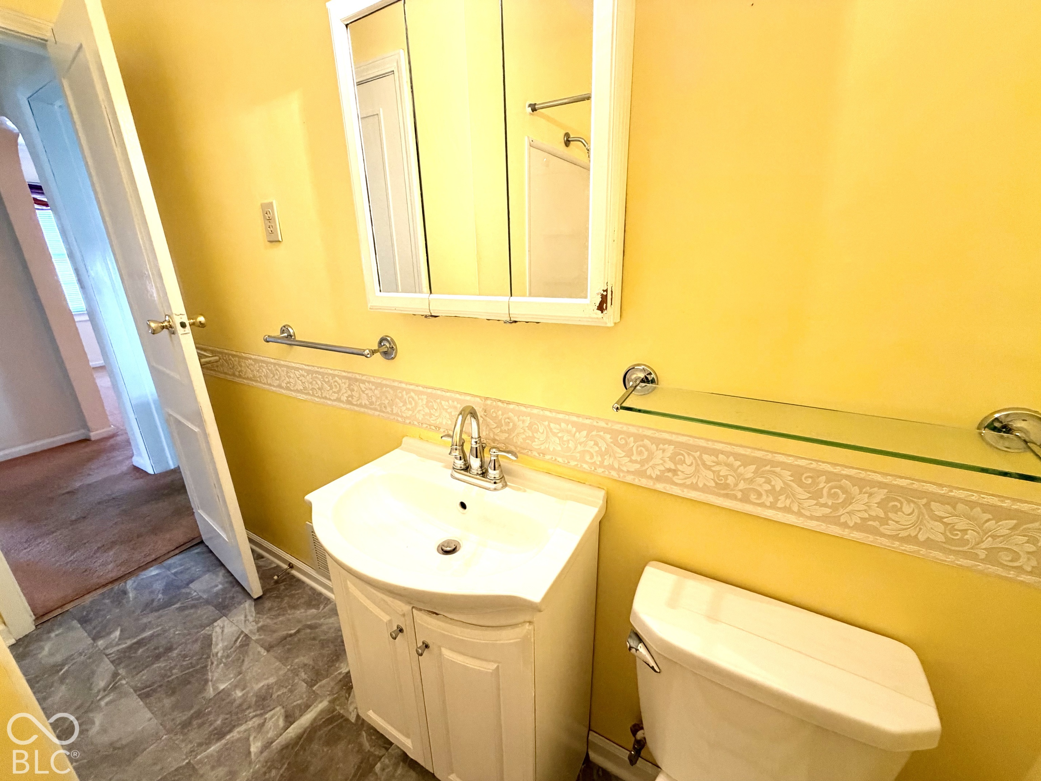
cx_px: 520
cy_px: 390
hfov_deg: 102.1
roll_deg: +1.4
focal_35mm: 14
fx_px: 421
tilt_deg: -17.9
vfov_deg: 85.7
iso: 320
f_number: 2.2
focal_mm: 2.22
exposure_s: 1/60
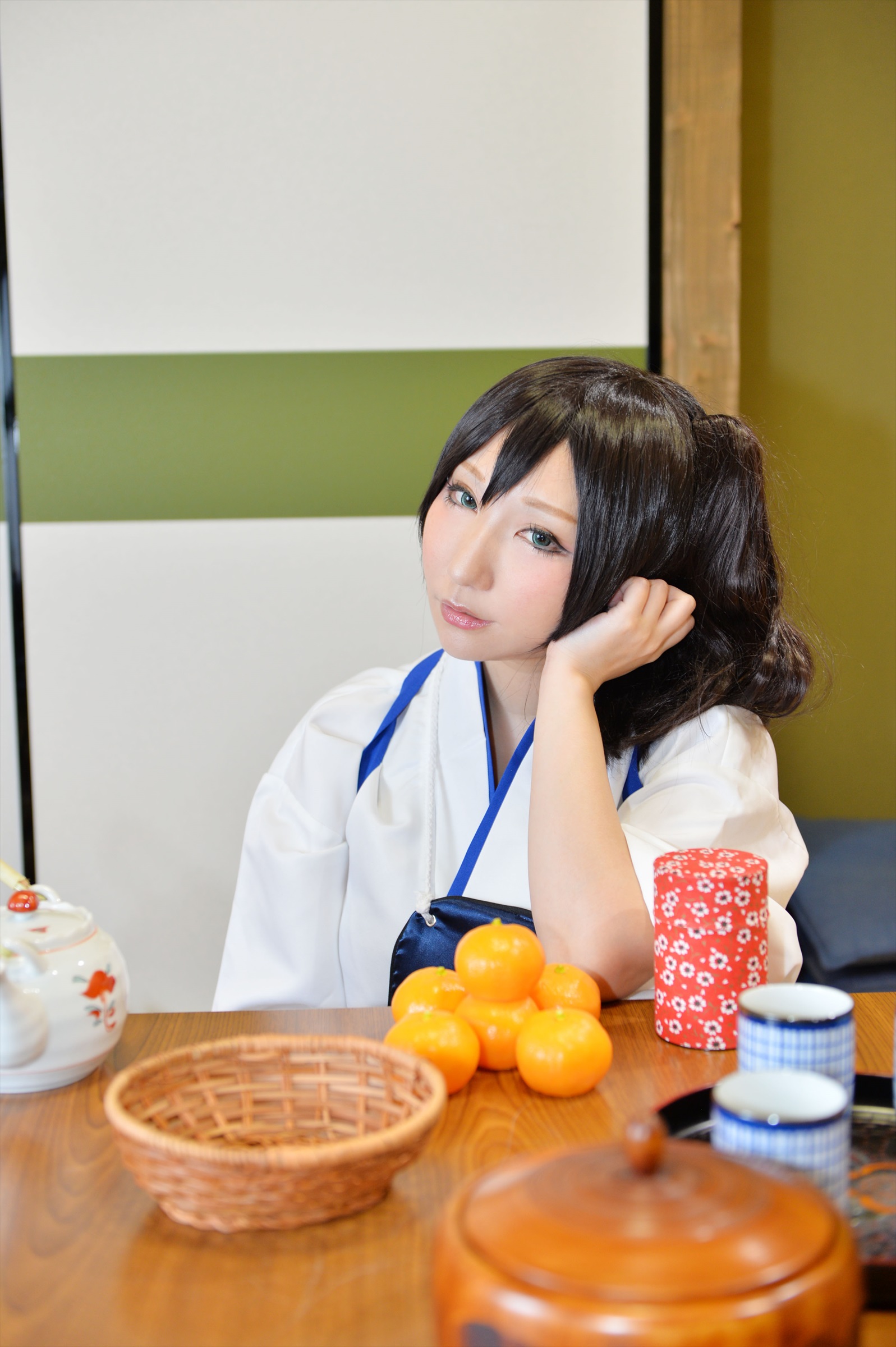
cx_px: 448
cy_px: 674
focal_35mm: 48
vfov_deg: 41.1
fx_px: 1794
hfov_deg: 28.0
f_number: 3.5
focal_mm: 48
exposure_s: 1/60
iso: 400
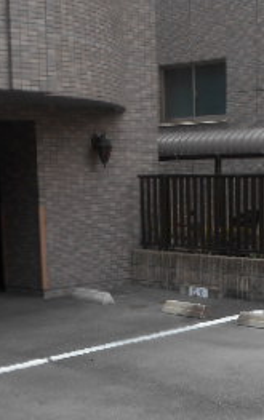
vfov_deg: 29.9
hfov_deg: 19.2
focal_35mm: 67
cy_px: 331
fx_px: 769
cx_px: 226
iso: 80
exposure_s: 1/400
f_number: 3.2
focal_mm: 4.6
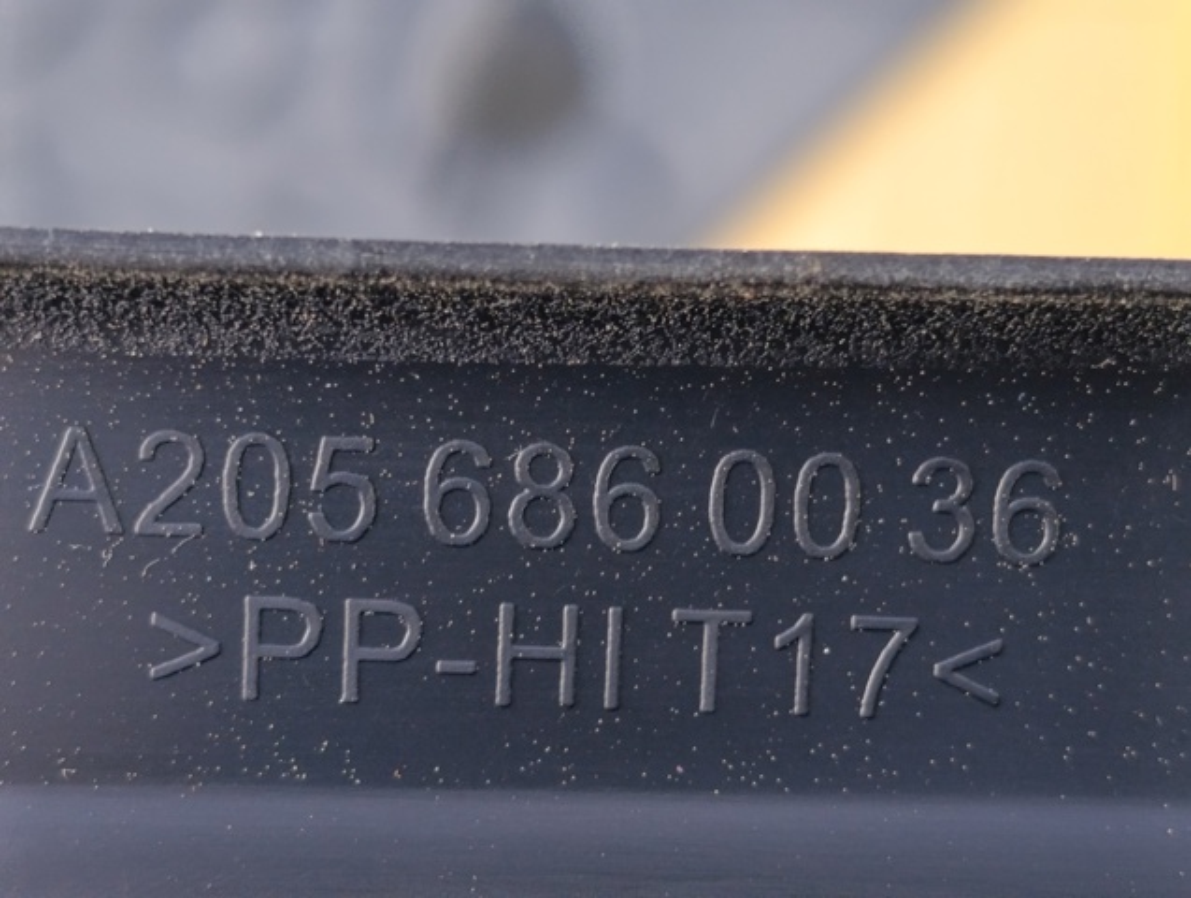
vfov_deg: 16.1
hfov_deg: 21.3
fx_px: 3171
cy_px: 449
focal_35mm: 92
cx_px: 596
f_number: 1.7
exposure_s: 1/99.9
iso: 500
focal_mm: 6.11
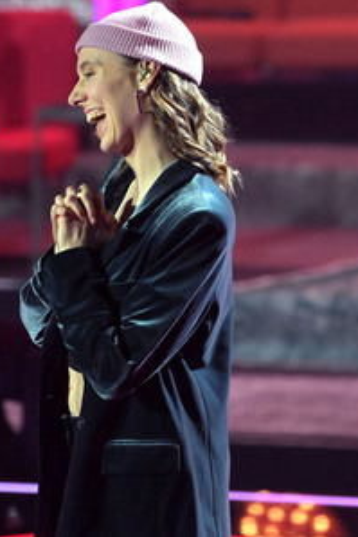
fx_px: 6764
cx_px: 71
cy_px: 268
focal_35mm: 454
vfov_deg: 4.5
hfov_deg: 3.0
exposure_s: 1/400
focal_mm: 300
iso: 12800
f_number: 5.6
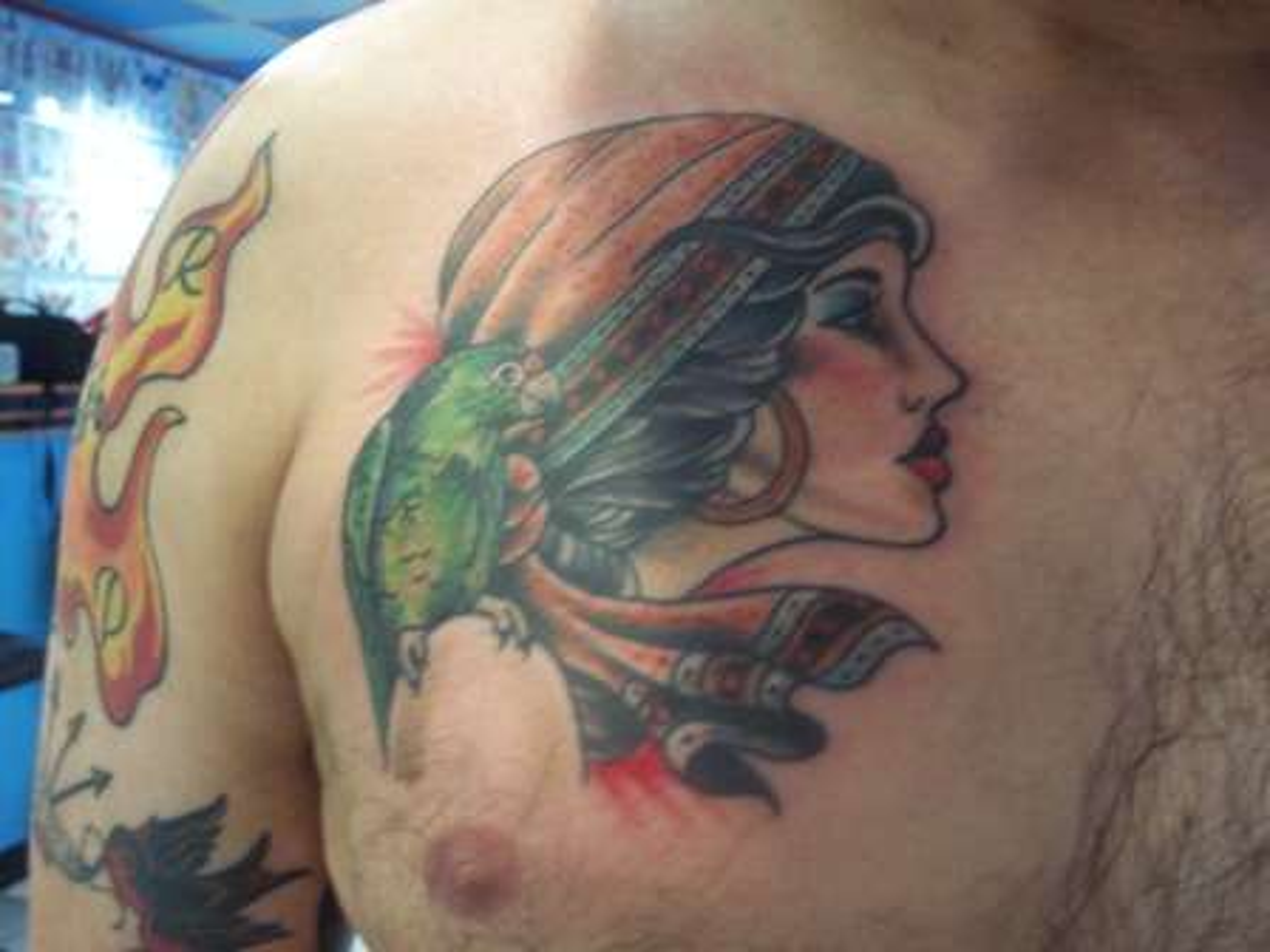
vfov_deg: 38.7
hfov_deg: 50.1
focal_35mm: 37
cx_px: 635
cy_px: 476
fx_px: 1357
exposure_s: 1/10
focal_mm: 5.6
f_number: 2.8
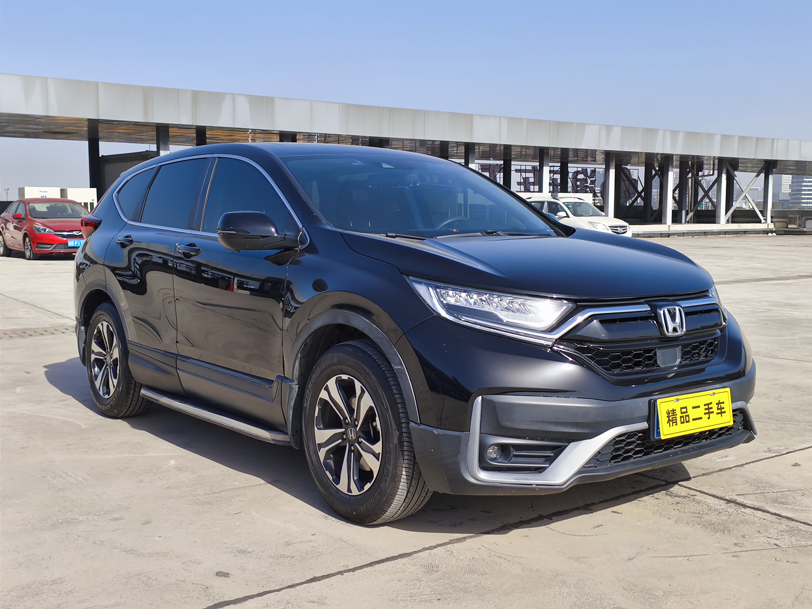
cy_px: 304
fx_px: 844
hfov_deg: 51.4
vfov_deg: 39.7
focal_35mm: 36
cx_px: 406
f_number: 1.6
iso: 80
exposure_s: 1/2460
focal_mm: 5.84
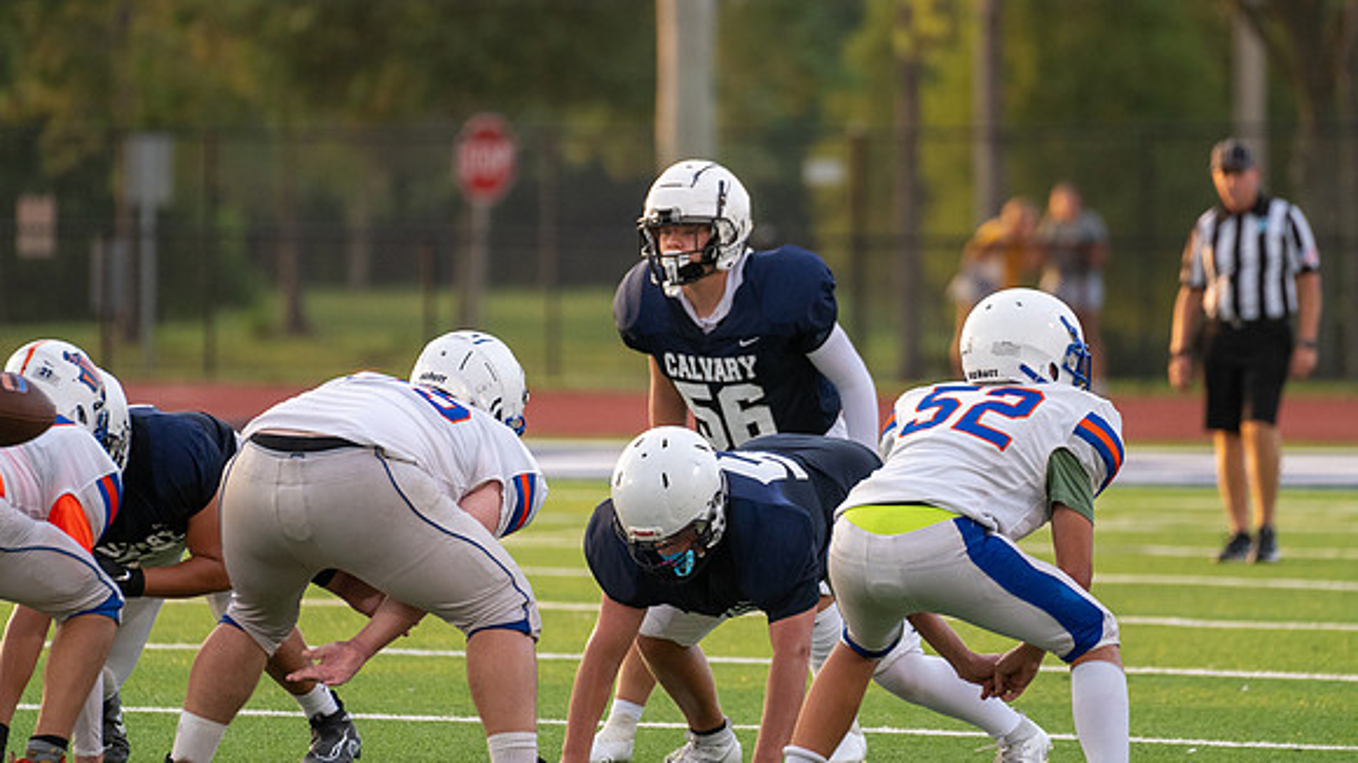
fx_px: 15093
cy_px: 310
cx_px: 679
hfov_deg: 5.2
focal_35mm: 419
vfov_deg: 2.9
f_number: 5.6
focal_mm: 400
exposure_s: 1/1250
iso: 1600
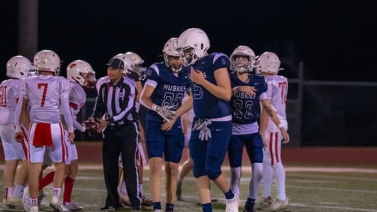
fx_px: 3129
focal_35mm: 313
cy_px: 114
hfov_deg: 6.9
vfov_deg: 3.9
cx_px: 211
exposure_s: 1/1250
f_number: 2.8
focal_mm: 200
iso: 6400
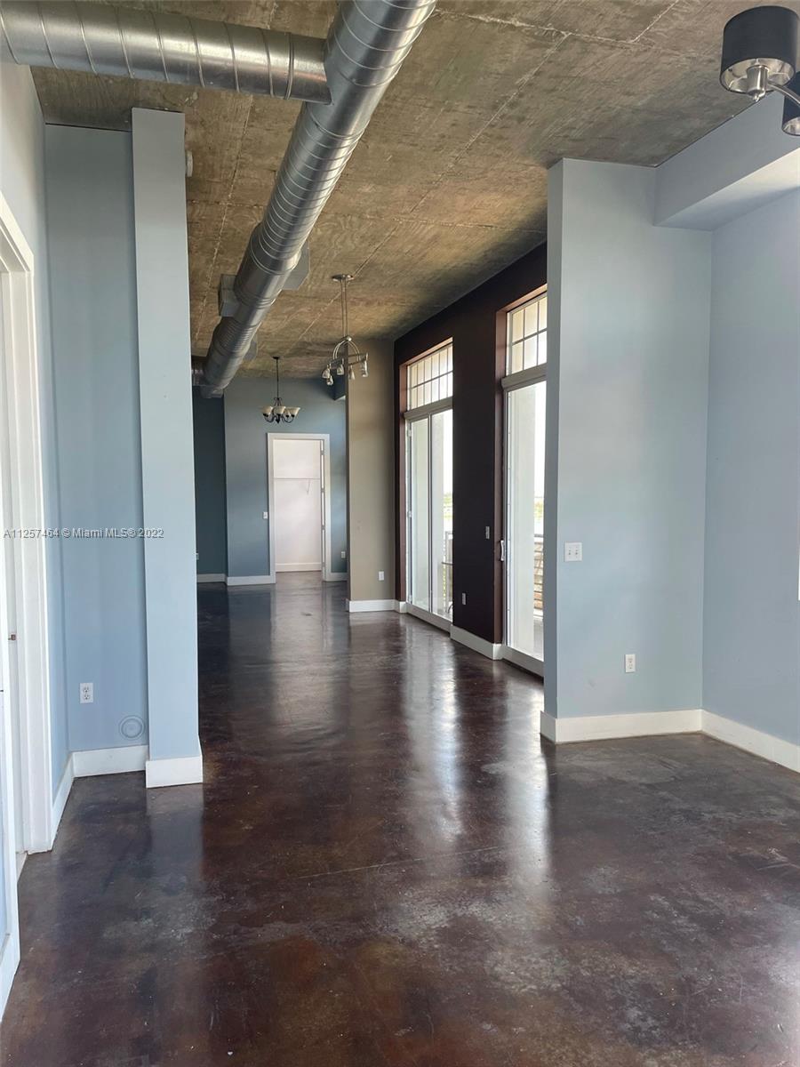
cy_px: 534
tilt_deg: -3.9
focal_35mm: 26
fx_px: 801
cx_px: 400
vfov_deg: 67.3
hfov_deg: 53.1
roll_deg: +0.3
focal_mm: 4.2
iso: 64
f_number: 1.6
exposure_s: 1/121
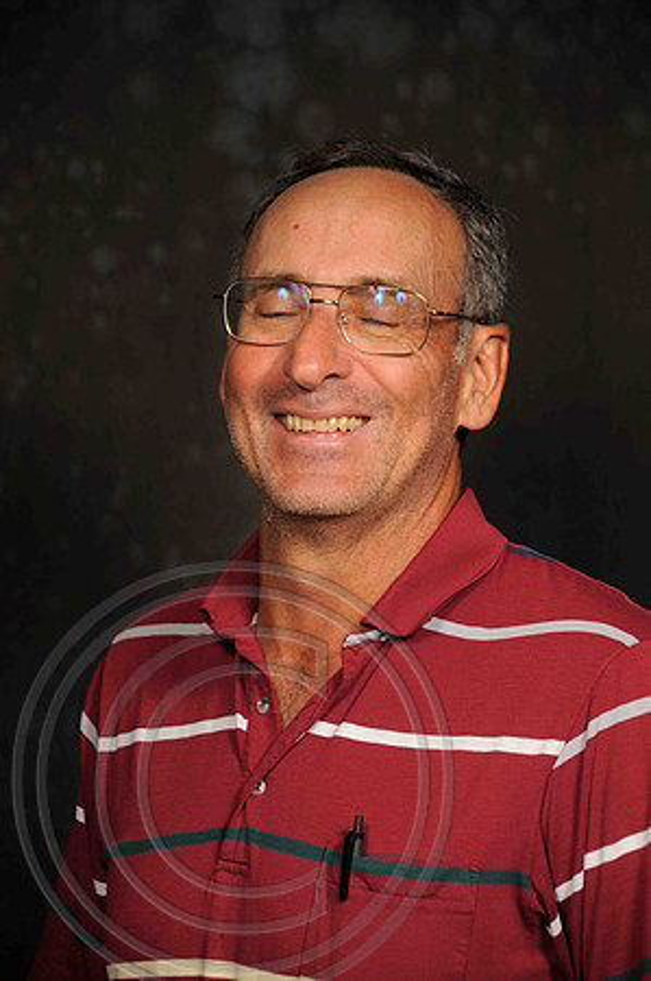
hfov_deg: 8.2
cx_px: 326
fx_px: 4567
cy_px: 490
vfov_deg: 12.2
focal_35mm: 168
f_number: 5.6
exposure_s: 1/40
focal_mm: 112
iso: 200
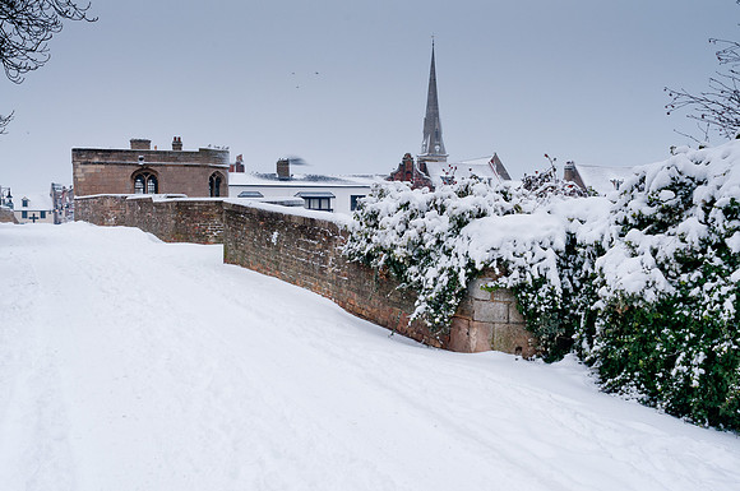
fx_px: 739
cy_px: 246
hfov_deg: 53.2
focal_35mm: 36
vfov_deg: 36.8
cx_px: 370
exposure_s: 1/30
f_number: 16
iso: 200
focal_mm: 24
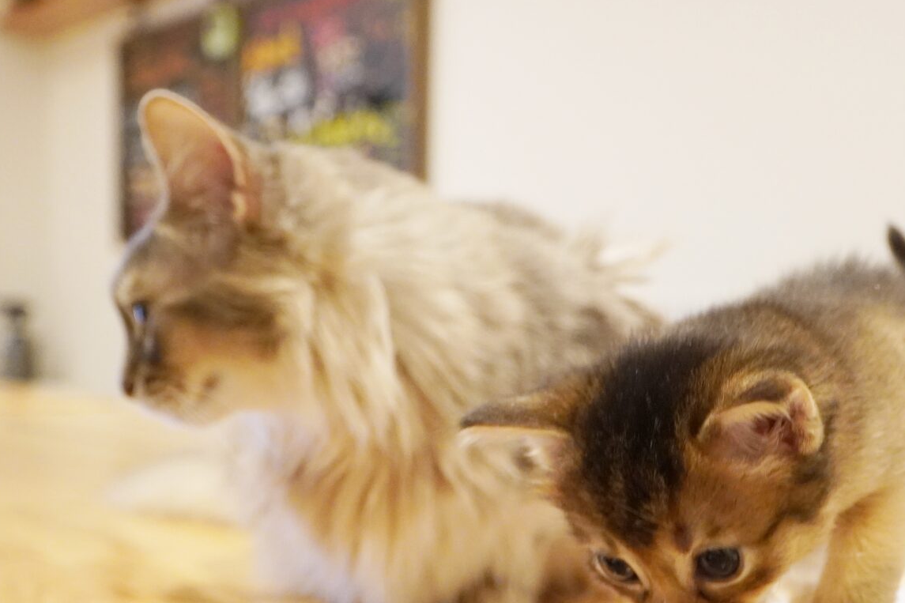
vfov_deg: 25.5
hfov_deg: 37.2
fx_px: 1328
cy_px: 363
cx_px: 600
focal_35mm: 53
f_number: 4
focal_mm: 21
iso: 2000
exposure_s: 1/125
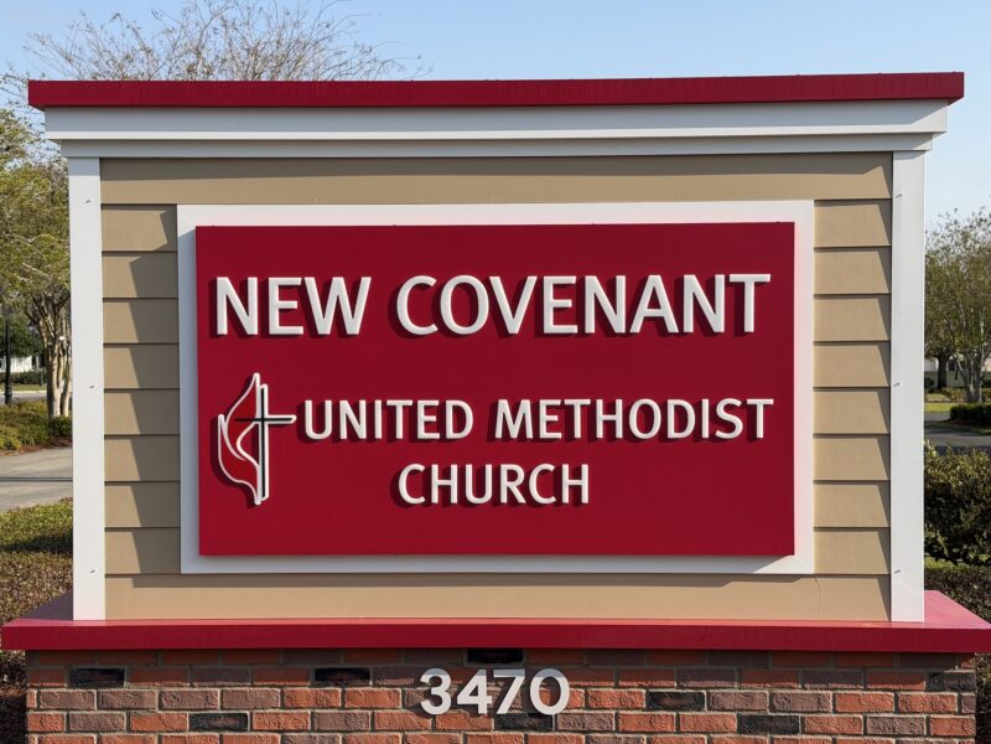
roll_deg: +0.8
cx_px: 496
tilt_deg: -1.0
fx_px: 1374
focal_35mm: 48
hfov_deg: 39.7
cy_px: 372
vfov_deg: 30.3
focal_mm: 6.76
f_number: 1.78
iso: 64
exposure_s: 1/3096
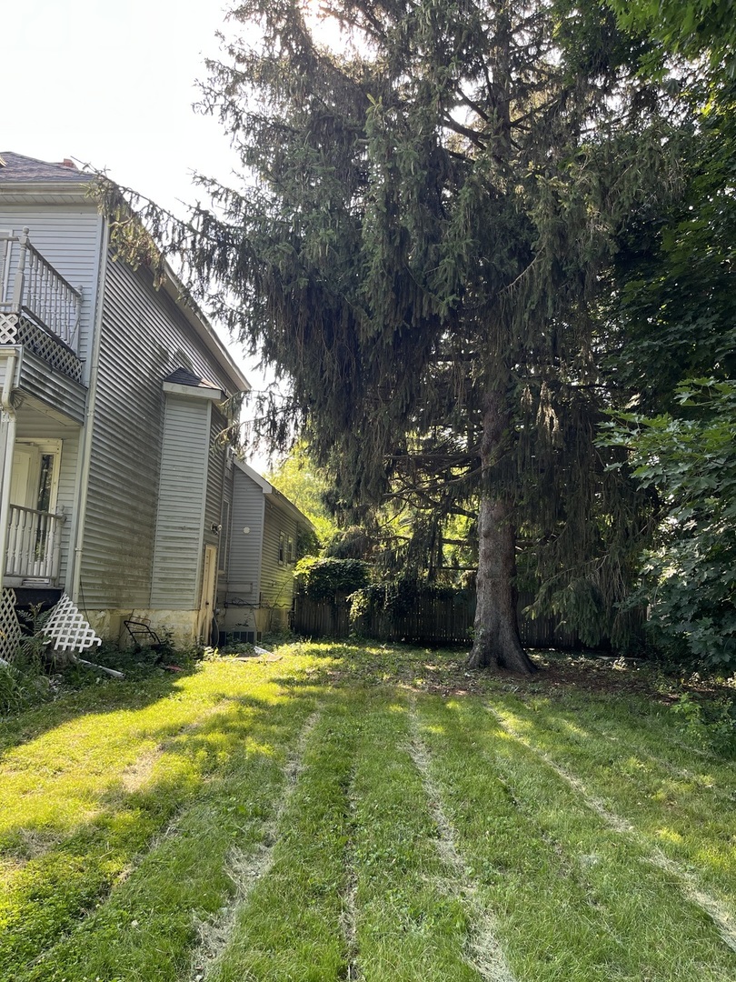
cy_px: 491
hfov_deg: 53.1
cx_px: 368
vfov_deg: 67.3
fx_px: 737
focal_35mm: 26
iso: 50
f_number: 1.6
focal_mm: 5.1
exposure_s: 1/244
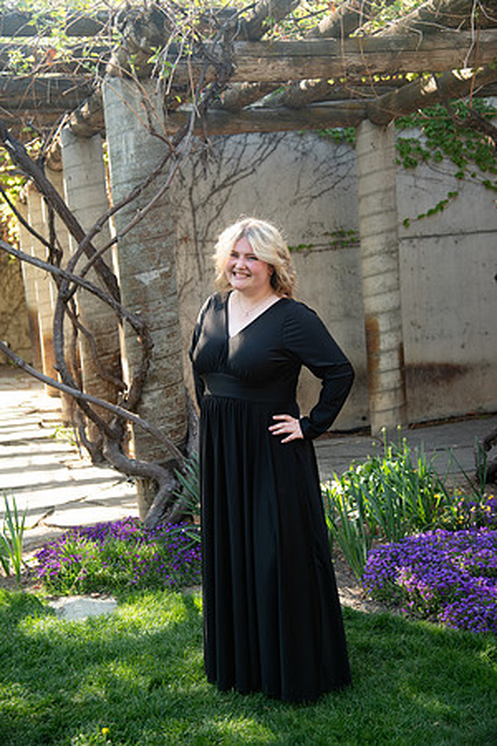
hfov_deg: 27.0
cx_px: 248
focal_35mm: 50
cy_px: 373
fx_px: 1035
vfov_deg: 39.6
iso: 250
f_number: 4
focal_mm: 50
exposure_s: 1/125
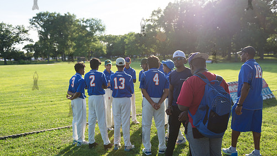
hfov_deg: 58.0
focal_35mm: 34
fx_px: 250
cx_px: 142
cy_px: 80
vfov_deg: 34.7
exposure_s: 1/1600
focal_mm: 28
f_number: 2.8
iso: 200
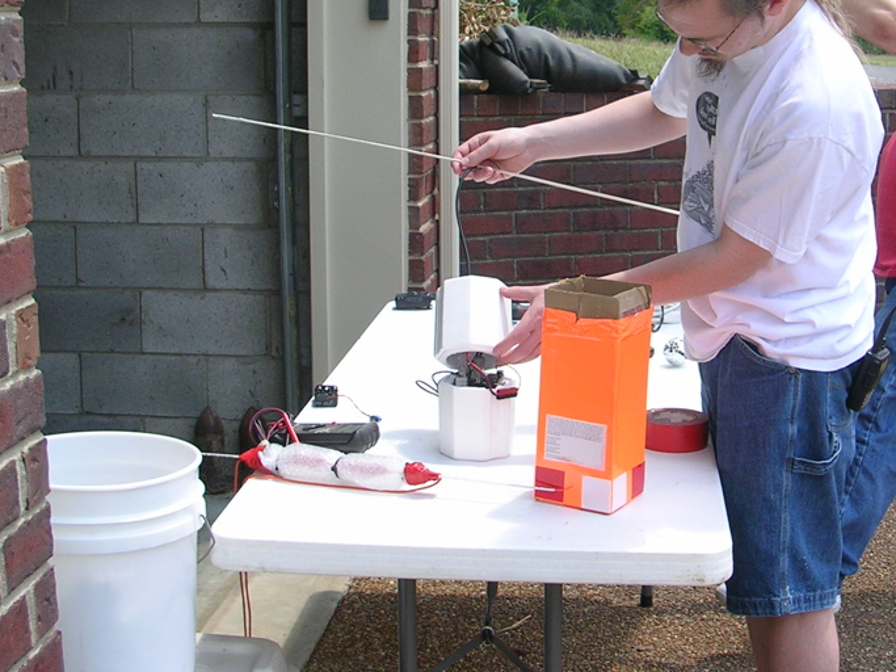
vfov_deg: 25.6
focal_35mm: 57
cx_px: 647
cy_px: 242
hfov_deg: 33.3
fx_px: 1475
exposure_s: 1/359
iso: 50
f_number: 2.8
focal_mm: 5.8
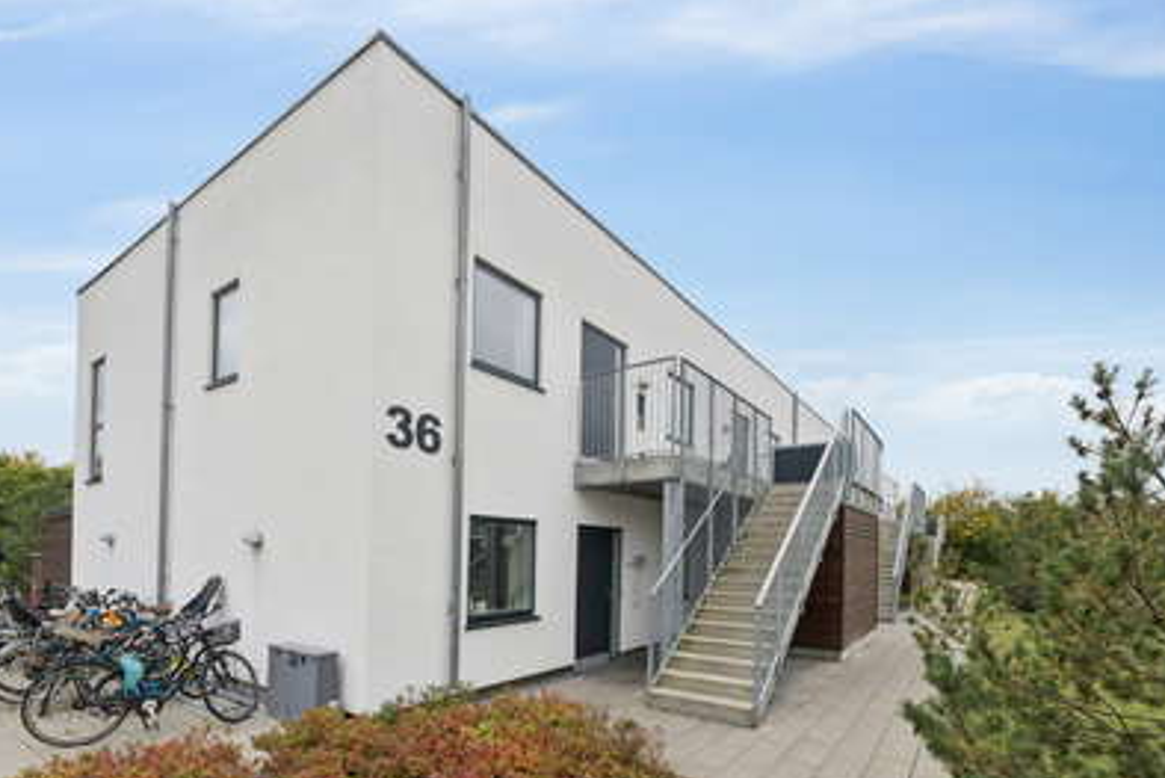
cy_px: 408
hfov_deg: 96.7
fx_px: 518
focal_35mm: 16
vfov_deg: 73.7
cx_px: 591
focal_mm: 10
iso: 200
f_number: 8
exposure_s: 1/125
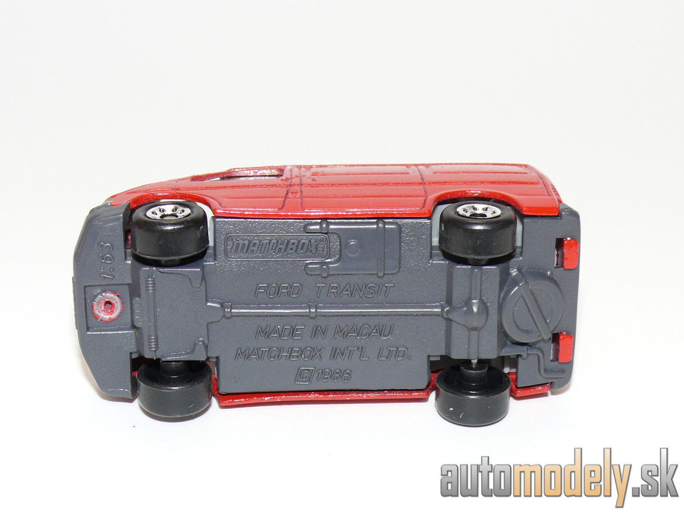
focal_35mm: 87
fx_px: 1719
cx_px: 342
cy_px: 256
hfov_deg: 22.5
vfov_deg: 17.0
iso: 100
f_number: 4
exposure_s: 1/30
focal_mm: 12.3
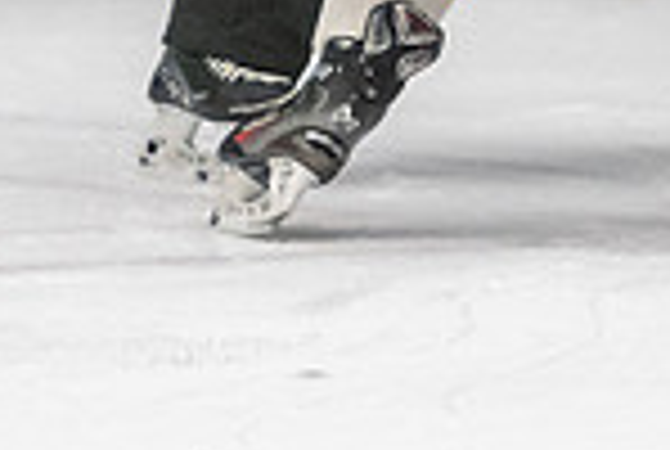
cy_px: -184
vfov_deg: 1.3
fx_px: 20233
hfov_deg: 1.9
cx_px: 1140
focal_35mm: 1085
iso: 3200
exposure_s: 1/800
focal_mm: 170
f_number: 2.8
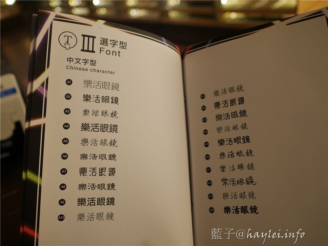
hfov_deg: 60.0
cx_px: 164
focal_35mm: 30
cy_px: 123
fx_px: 284
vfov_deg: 46.8
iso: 200
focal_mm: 15
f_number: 2
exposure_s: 1/125
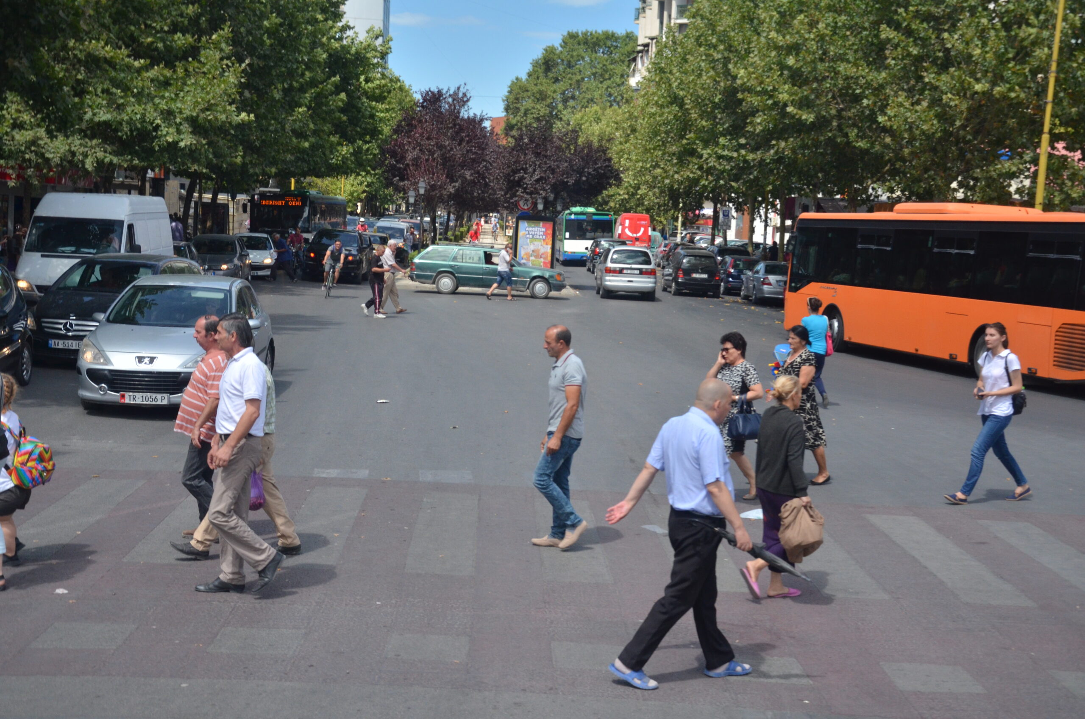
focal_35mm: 51
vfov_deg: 26.4
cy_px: 360
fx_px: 1534
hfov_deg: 39.0
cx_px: 542
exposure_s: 1/320
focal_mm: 34
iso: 500
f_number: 6.3
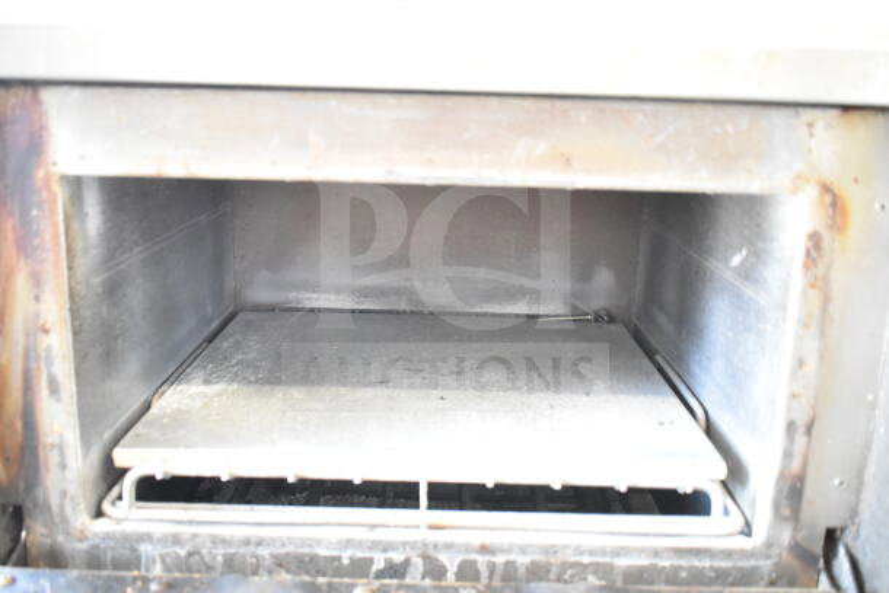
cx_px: 444
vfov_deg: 38.4
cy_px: 296
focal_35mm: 34
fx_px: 852
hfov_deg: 55.1
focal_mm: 23
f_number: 3.8
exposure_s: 1/40
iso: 5600
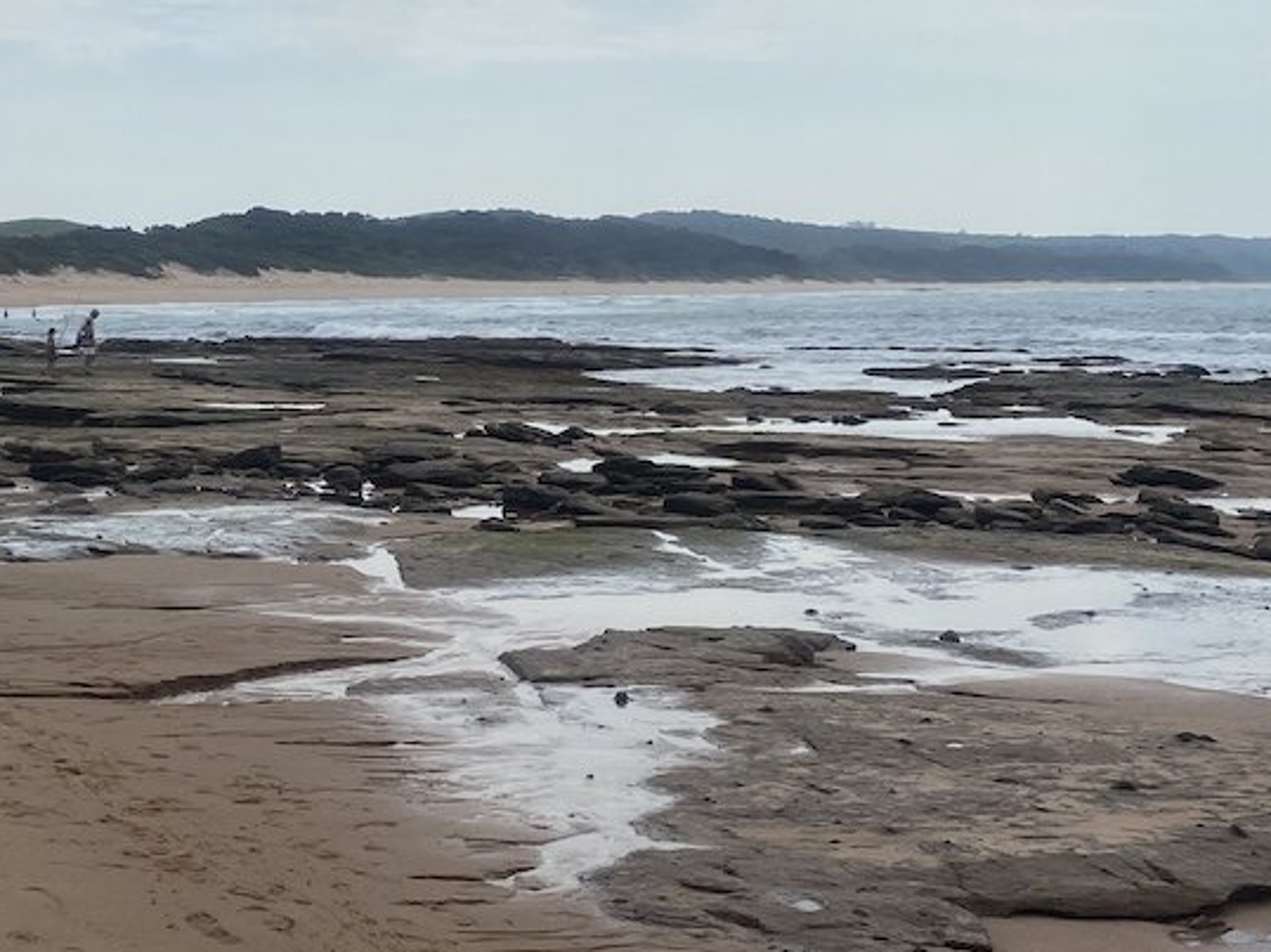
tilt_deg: -3.3
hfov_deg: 32.5
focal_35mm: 58
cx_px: 293
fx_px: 2129
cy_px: 387
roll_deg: +0.4
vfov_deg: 25.2
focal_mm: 4.25
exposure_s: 1/7194
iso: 32
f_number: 1.8
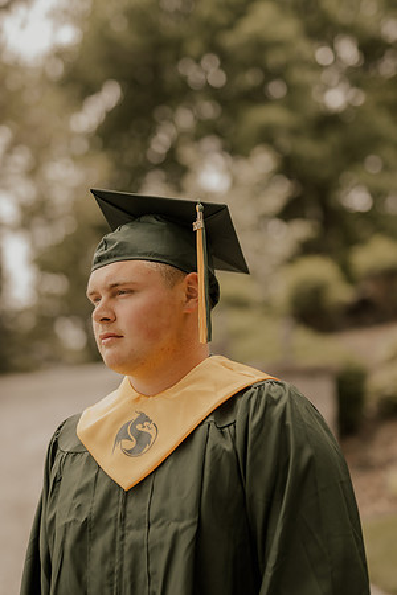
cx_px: 198
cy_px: 298
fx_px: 1241
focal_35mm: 75
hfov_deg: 18.2
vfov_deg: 27.0
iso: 64
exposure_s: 1/800
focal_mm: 50
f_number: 1.8
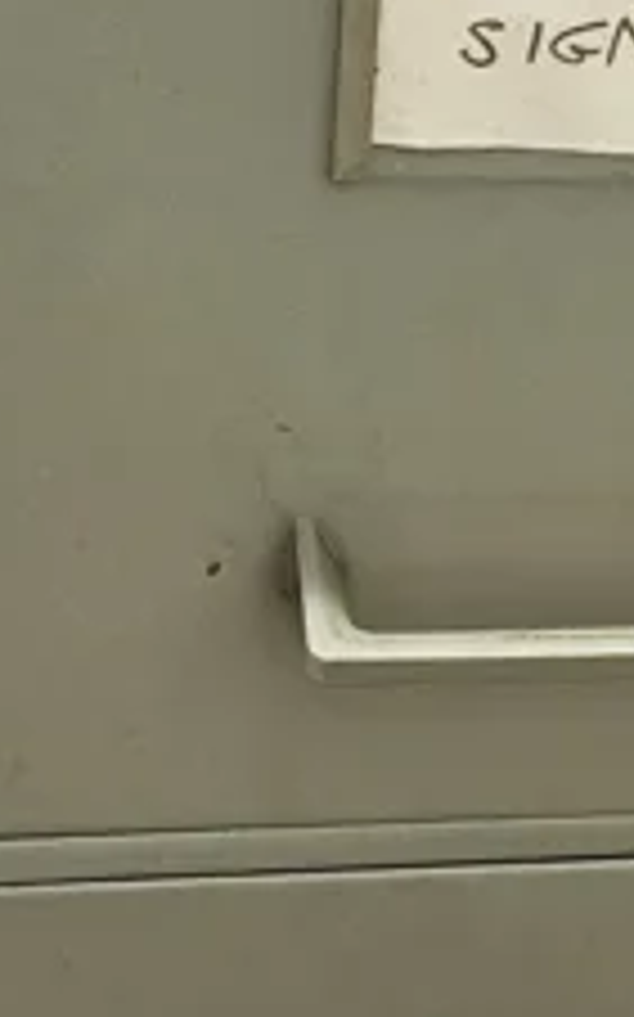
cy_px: 866
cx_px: 594
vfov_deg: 17.9
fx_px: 3183
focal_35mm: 115
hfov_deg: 11.3
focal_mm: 5.4
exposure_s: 1/25
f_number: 1.8
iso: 500
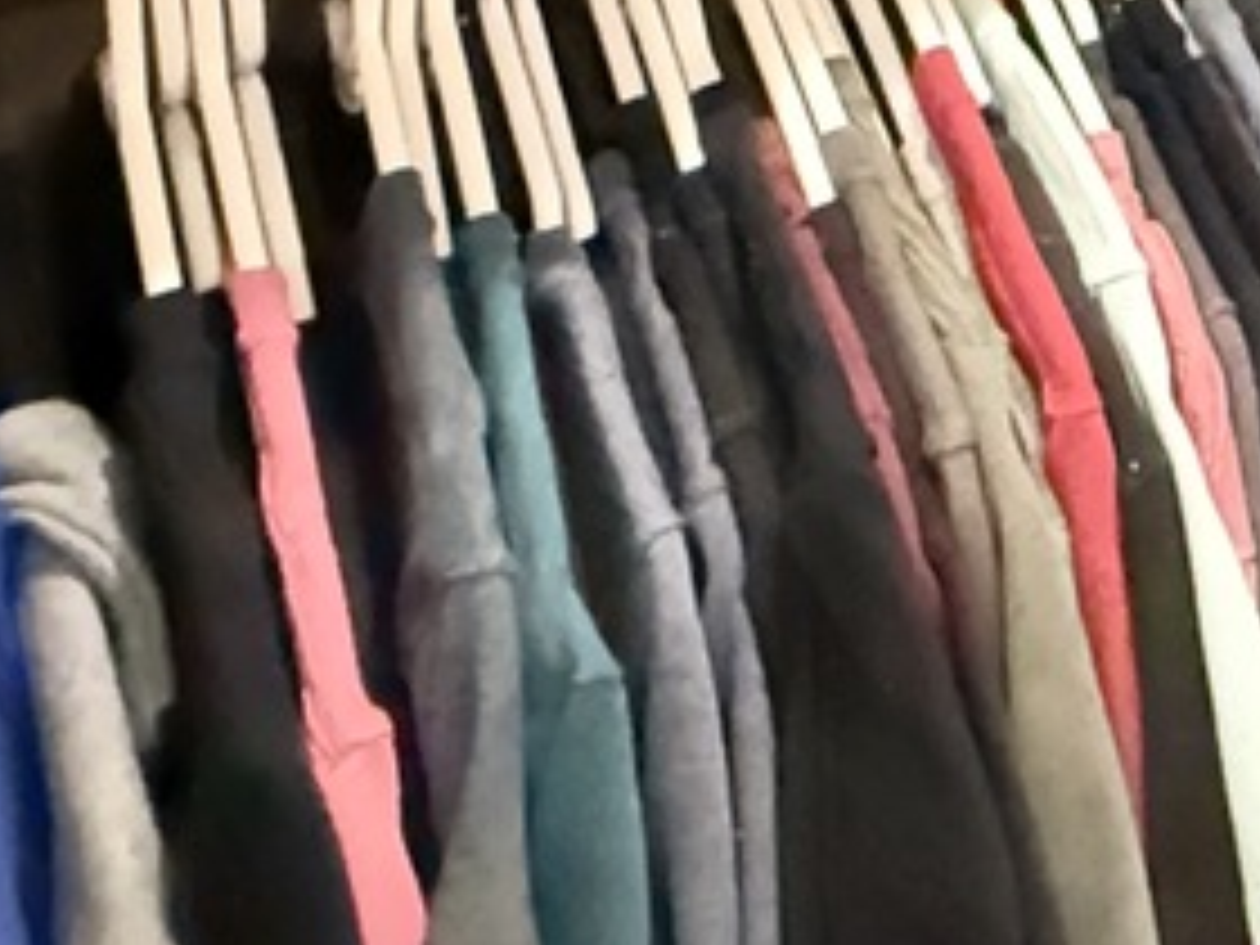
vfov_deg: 15.4
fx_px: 2621
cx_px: 2826
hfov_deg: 16.3
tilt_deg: -3.0
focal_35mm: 72
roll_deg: +0.4
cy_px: -1066
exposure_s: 1/30
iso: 2500
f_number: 2.2
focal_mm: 2.22
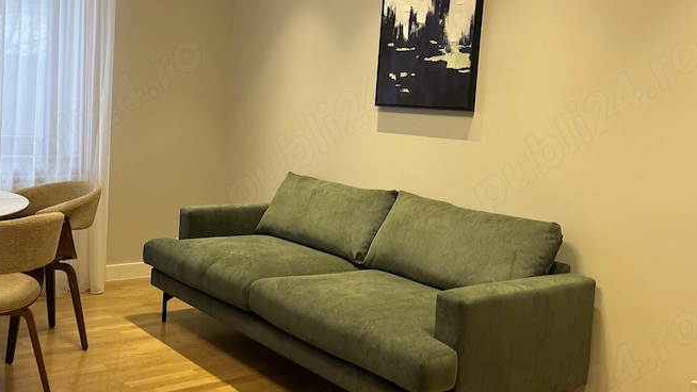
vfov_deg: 29.6
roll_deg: -3.2
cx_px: 212
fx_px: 739
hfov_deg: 49.3
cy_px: 144
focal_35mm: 40
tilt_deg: -4.5
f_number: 1.78
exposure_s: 1/100
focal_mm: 6.76
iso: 100
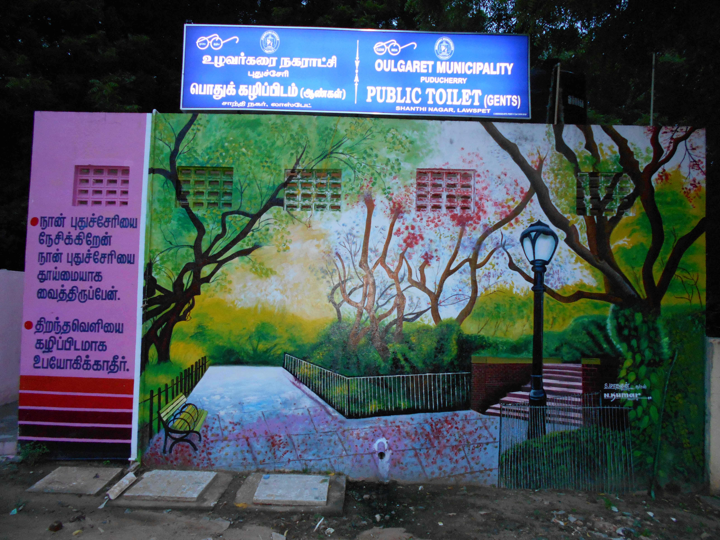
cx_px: 360
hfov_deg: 67.3
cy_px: 270
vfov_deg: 53.1
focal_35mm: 26
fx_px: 541
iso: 450
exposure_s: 1/25
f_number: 3.2
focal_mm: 4.6
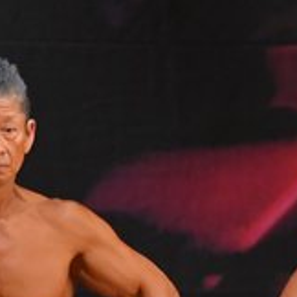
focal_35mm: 1161
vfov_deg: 1.5
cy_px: 438
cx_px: 529
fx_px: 11270
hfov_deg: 1.5
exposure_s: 1/400
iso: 5000
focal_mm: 190
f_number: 5.6
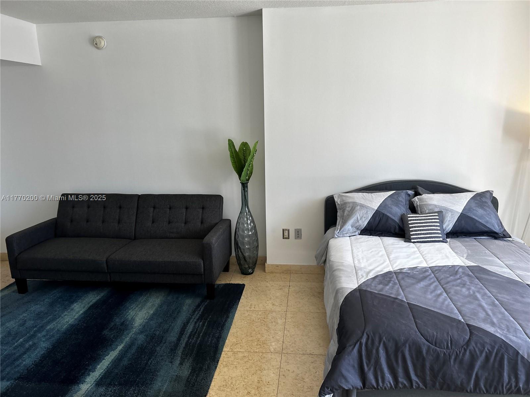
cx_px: 265
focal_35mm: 26
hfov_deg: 67.3
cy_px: 198
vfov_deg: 53.1
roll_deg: +2.3
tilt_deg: -12.7
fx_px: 398
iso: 40
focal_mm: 5.7
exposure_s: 1/293
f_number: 1.5
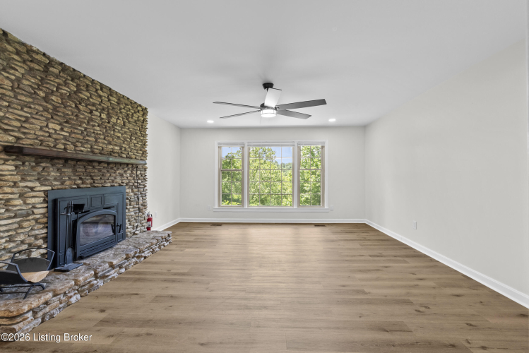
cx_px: 264
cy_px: 176
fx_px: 235
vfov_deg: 73.8
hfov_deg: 96.7
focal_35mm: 16
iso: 400
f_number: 11
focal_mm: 16
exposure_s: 1/6
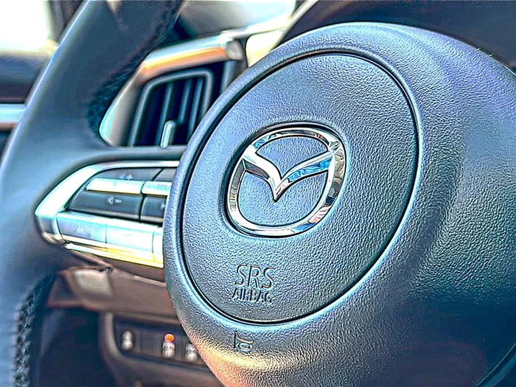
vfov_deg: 32.9
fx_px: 656
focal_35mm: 44
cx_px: 258
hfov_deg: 42.9
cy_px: 194
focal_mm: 6.86
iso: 100
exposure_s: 1/177
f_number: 1.78
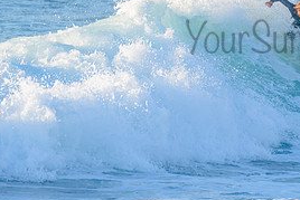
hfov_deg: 1.9
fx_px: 9038
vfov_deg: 1.3
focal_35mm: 1084
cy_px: 27
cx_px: 301
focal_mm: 500
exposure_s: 1/1000
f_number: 5.6
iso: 320
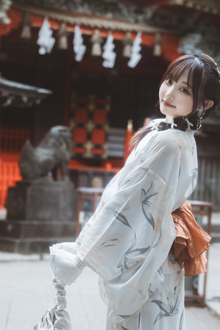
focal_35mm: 99
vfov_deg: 20.6
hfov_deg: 13.8
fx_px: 908
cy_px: 151
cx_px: 151
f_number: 2
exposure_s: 1/500
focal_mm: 38
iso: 200
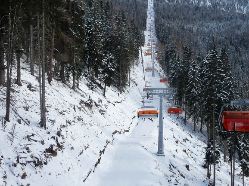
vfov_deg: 31.4
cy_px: 71
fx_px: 331
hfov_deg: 41.2
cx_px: 143
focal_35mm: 46
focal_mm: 4.7
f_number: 3.3
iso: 100
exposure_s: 1/320
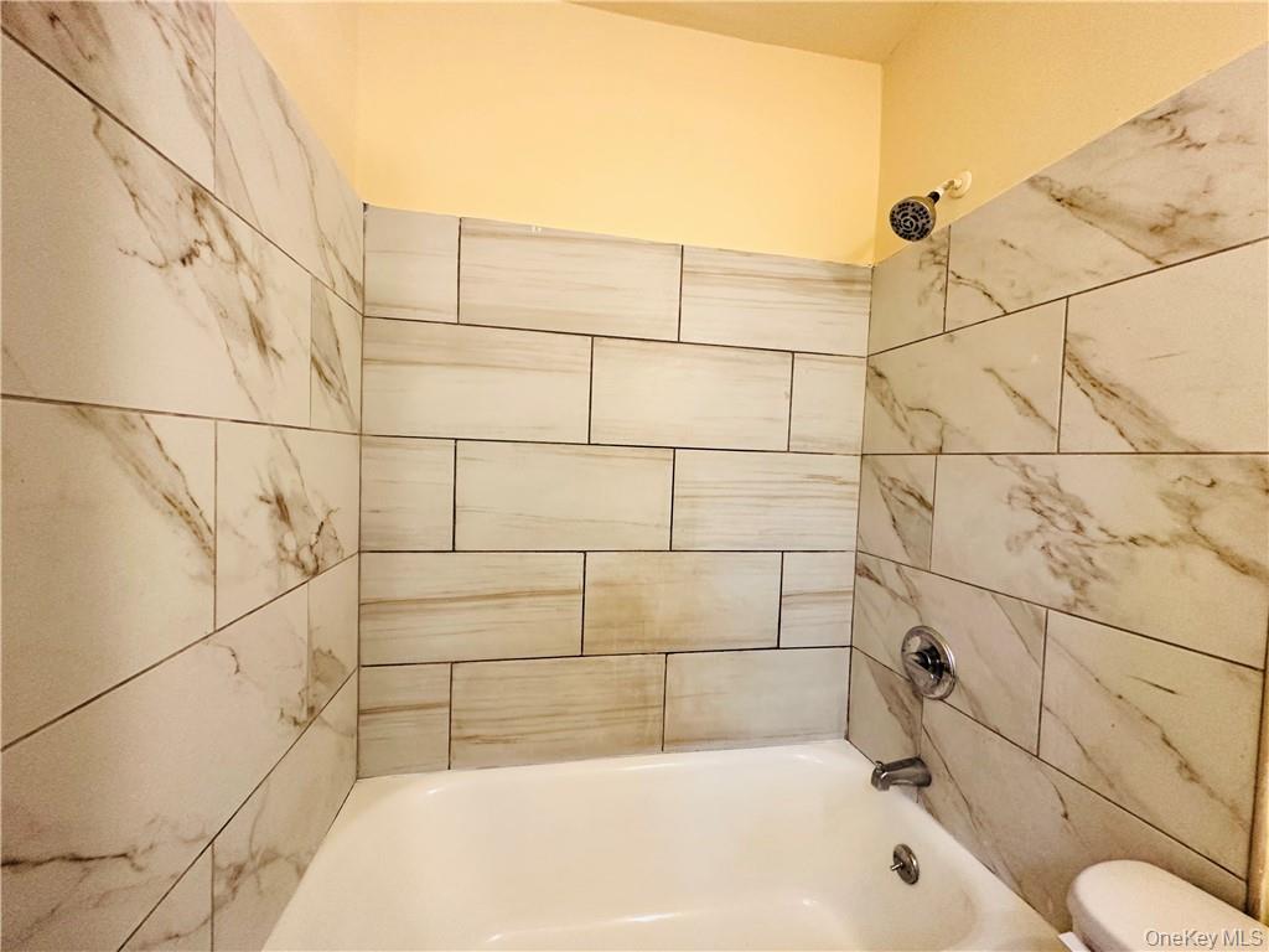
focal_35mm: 14
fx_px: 513
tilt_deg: -1.4
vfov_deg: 85.7
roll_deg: -1.3
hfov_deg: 102.1
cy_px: 476
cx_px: 634
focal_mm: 2.22
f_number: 2.2
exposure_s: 1/60
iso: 200
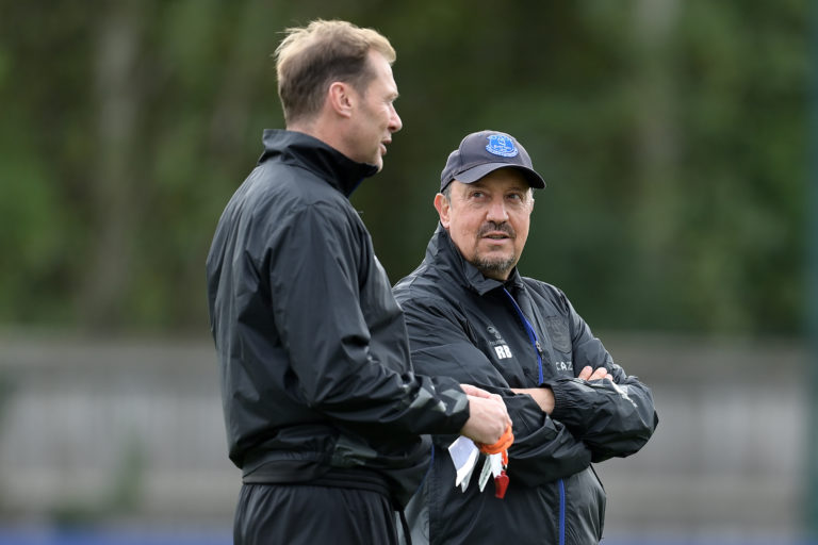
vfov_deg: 3.4
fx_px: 9088
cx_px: 409
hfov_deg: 5.2
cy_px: 272
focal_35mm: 400
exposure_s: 1/800
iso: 250
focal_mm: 400
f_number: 2.8
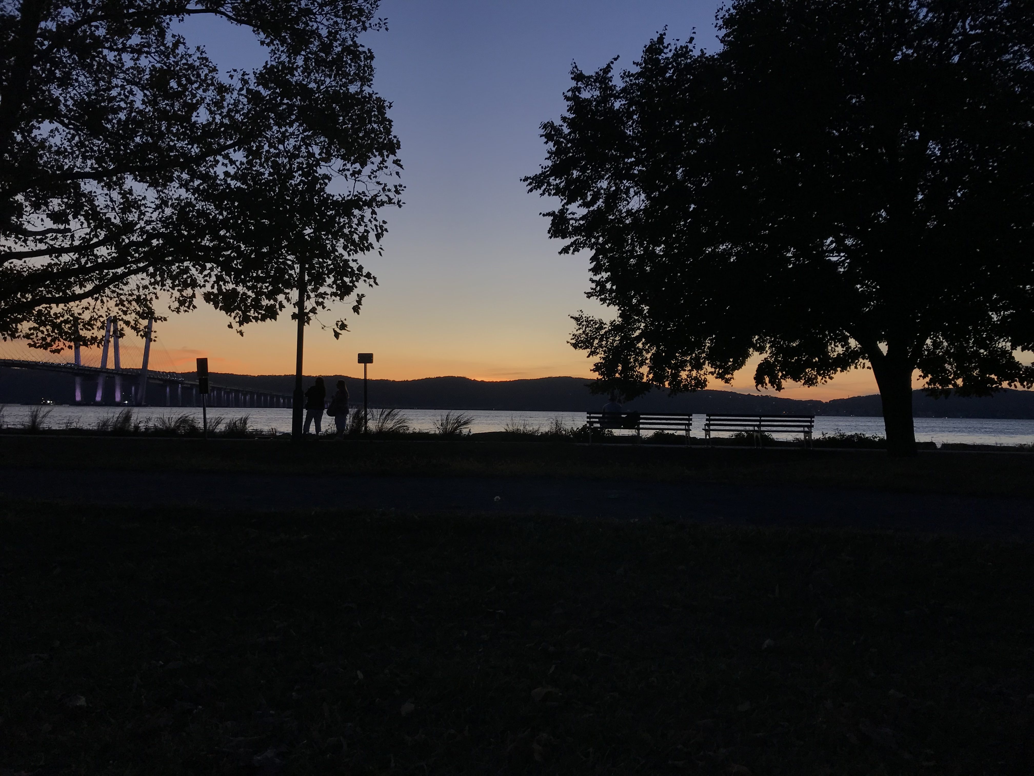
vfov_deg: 49.7
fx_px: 836
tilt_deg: +1.8
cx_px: 517
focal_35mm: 28
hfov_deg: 63.4
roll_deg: -0.7
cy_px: 388
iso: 20
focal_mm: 3.99
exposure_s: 1/145
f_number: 1.8
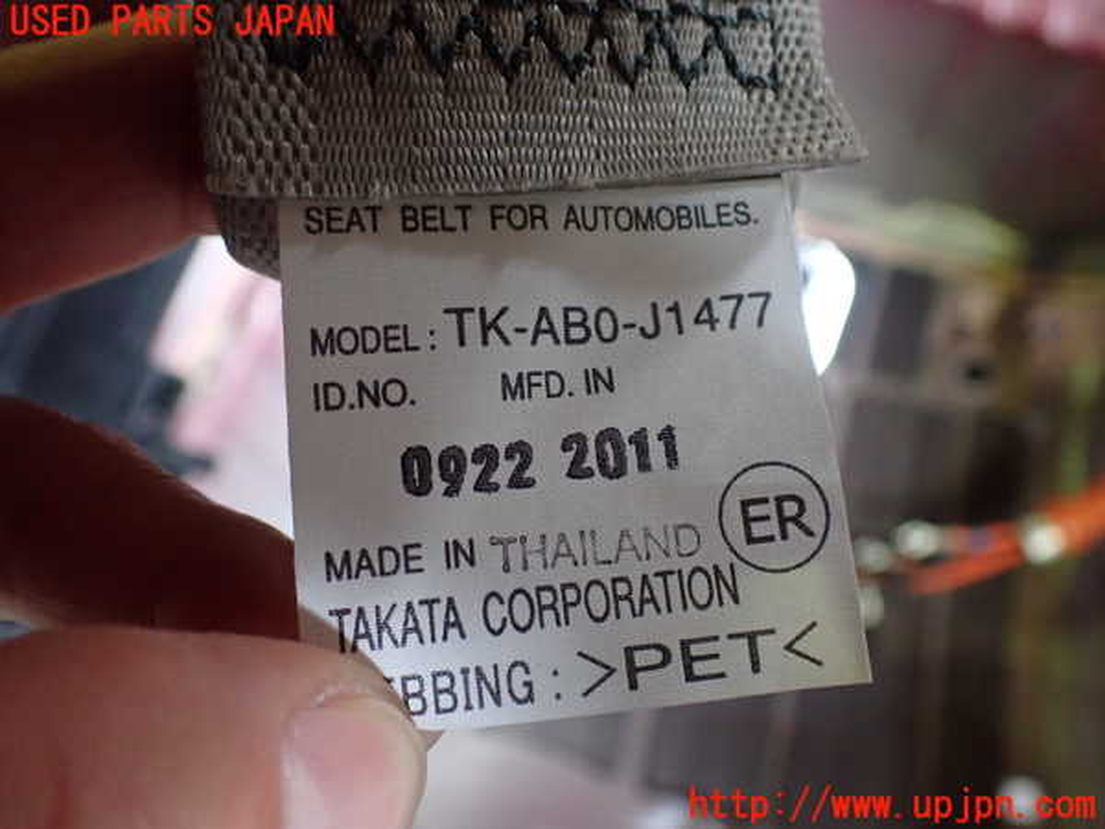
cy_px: 414
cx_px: 552
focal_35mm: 30
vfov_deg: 46.8
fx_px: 958
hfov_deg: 60.0
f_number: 2.3
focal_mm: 5.4
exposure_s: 1/80
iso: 800
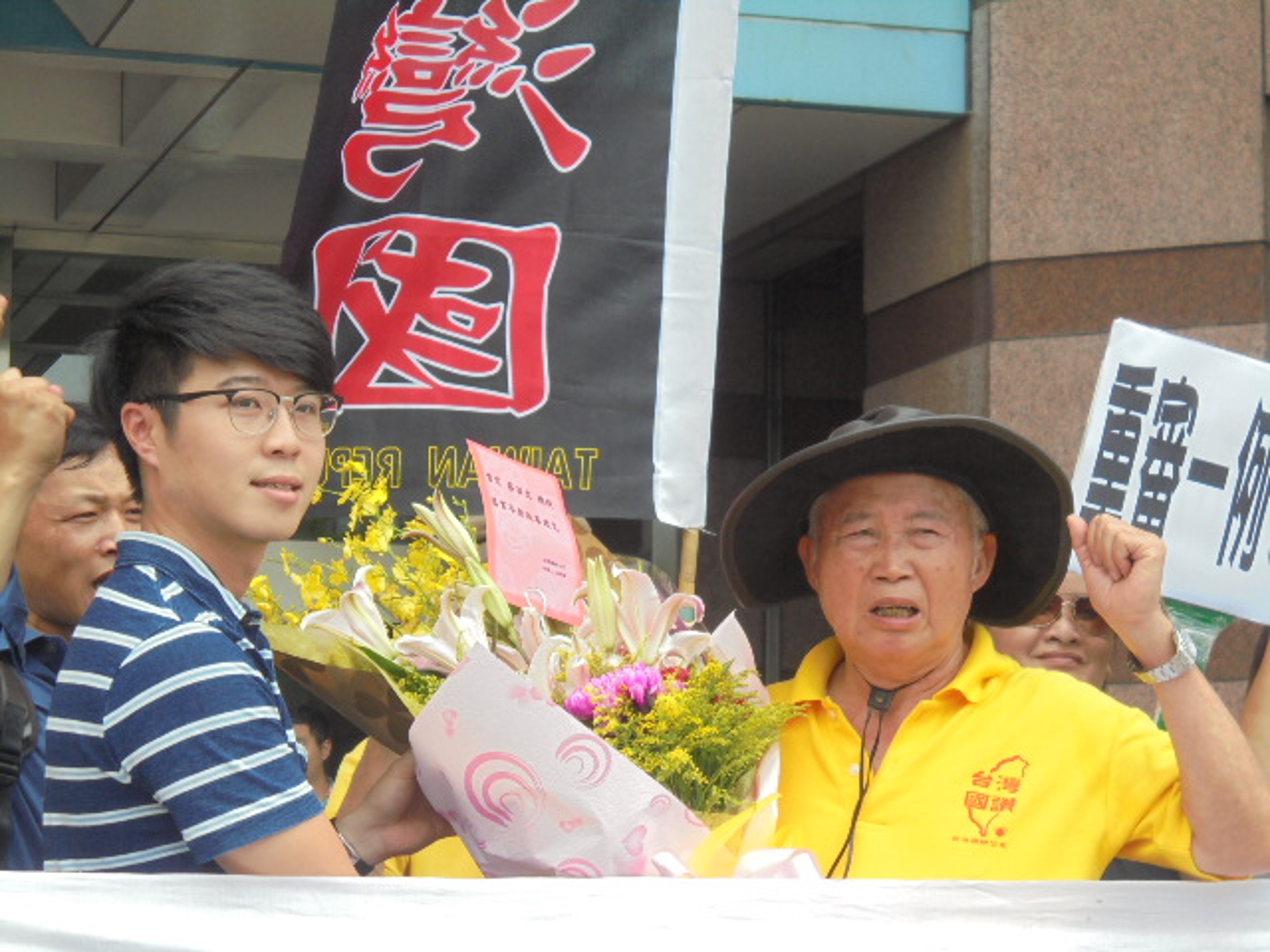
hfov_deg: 18.4
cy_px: 476
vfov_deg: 13.8
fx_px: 3926
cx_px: 635
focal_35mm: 107
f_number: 5.1
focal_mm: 19.2
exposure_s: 1/125
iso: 100
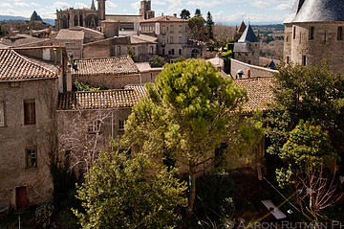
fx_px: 277
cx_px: 153
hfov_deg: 63.5
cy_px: 50
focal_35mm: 29
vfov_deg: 43.1
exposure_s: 1/350
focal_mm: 12
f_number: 9.5
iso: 200
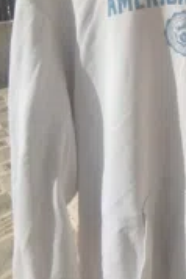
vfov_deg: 50.2
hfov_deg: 35.5
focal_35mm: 35
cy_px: 45
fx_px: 271
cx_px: 170
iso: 50
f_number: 2.2
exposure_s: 1/1911
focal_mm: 1.65
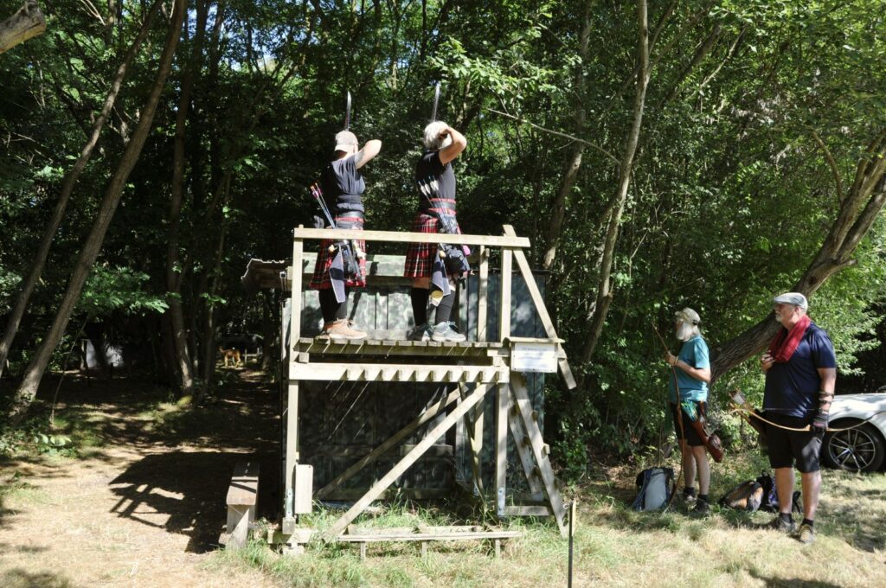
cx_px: 443
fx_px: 811
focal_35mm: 33
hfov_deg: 57.3
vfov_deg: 39.9
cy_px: 294
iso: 200
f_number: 8
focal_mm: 22
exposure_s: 1/160
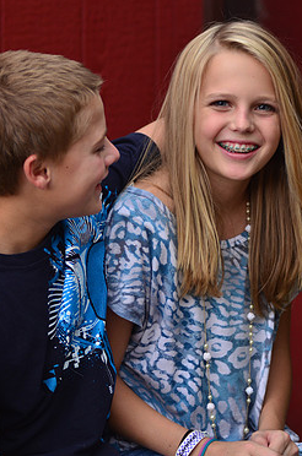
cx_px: 139
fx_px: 2113
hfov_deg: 8.2
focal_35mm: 167
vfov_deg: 12.3
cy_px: 205
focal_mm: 92
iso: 400
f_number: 2.8
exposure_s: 1/160
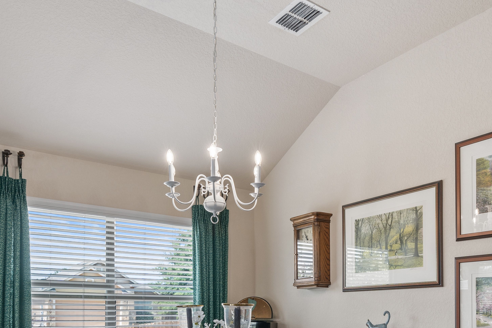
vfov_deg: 36.3
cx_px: 253
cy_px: 322
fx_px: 451
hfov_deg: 57.2
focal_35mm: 33
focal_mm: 16
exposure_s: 1/4
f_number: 7.1
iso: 320
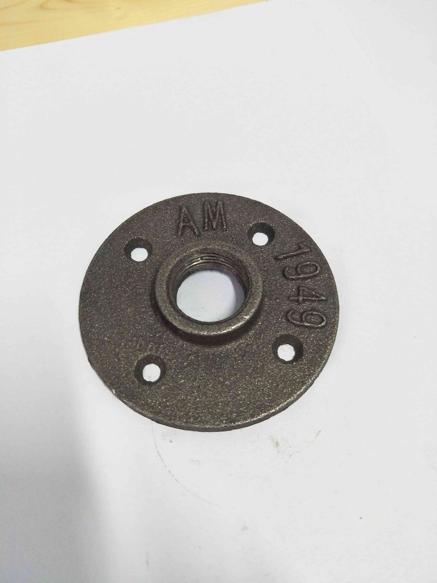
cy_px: 292
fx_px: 404
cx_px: 218
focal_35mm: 24
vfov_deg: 71.6
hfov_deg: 56.8
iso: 341
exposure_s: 1/33
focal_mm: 4.1
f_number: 1.7
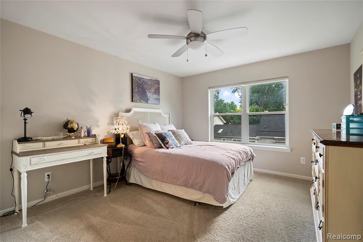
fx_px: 161
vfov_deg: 73.8
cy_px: 121
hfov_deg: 96.7
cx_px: 182
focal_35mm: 16
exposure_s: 1/6
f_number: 4
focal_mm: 16
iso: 100
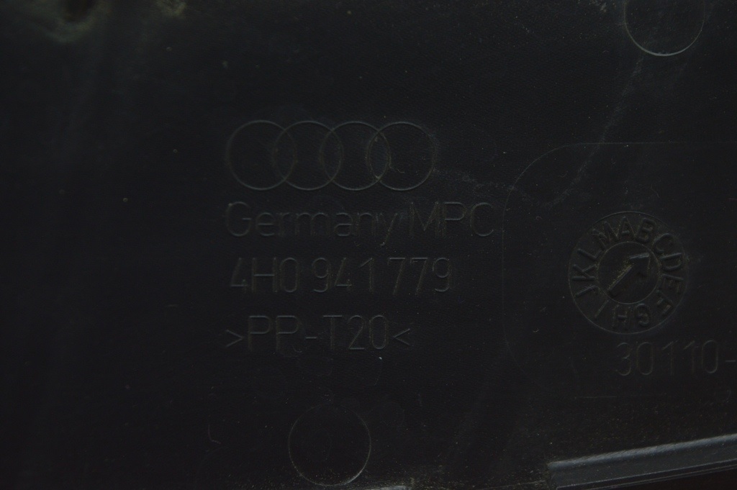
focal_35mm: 82
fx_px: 1688
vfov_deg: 16.5
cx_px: 368
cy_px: 245
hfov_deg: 24.6
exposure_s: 1/60
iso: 400
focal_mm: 55
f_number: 5.6
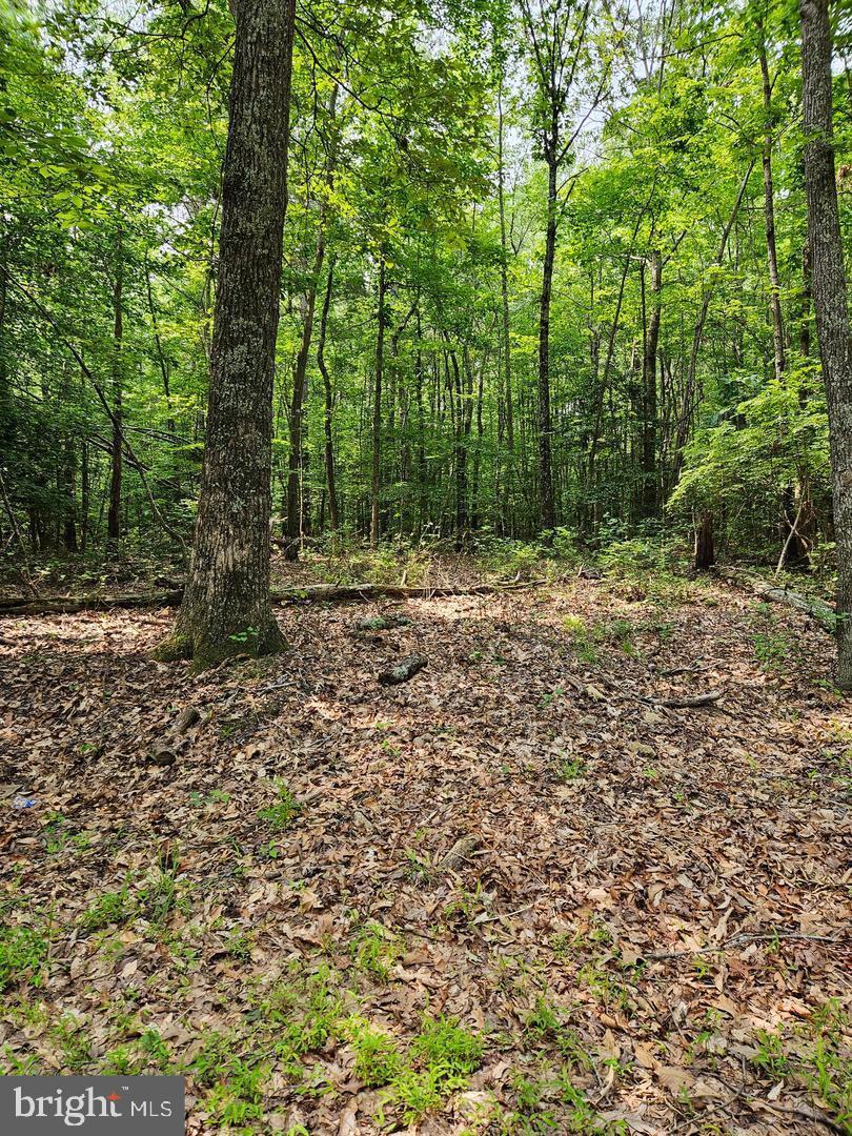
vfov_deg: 73.9
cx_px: 426
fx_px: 755
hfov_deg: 58.9
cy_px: 568
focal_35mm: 23
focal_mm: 5.4
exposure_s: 1/135
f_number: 1.8
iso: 25
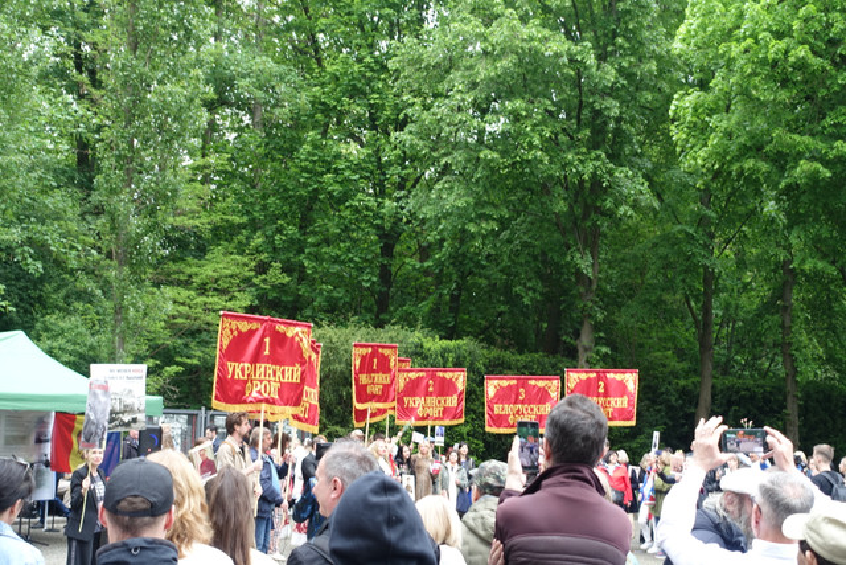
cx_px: 423
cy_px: 282
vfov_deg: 25.5
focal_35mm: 53
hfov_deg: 37.5
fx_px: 1246
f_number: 3.2
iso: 125
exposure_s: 1/80
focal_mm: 19.29
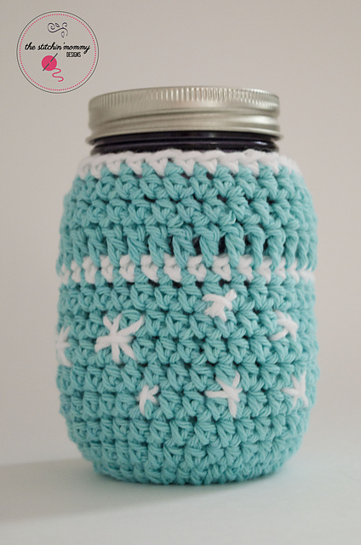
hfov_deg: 16.5
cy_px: 272
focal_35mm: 82
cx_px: 180
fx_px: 1246
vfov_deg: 24.7
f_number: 5.6
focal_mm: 55
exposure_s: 1/10
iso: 500
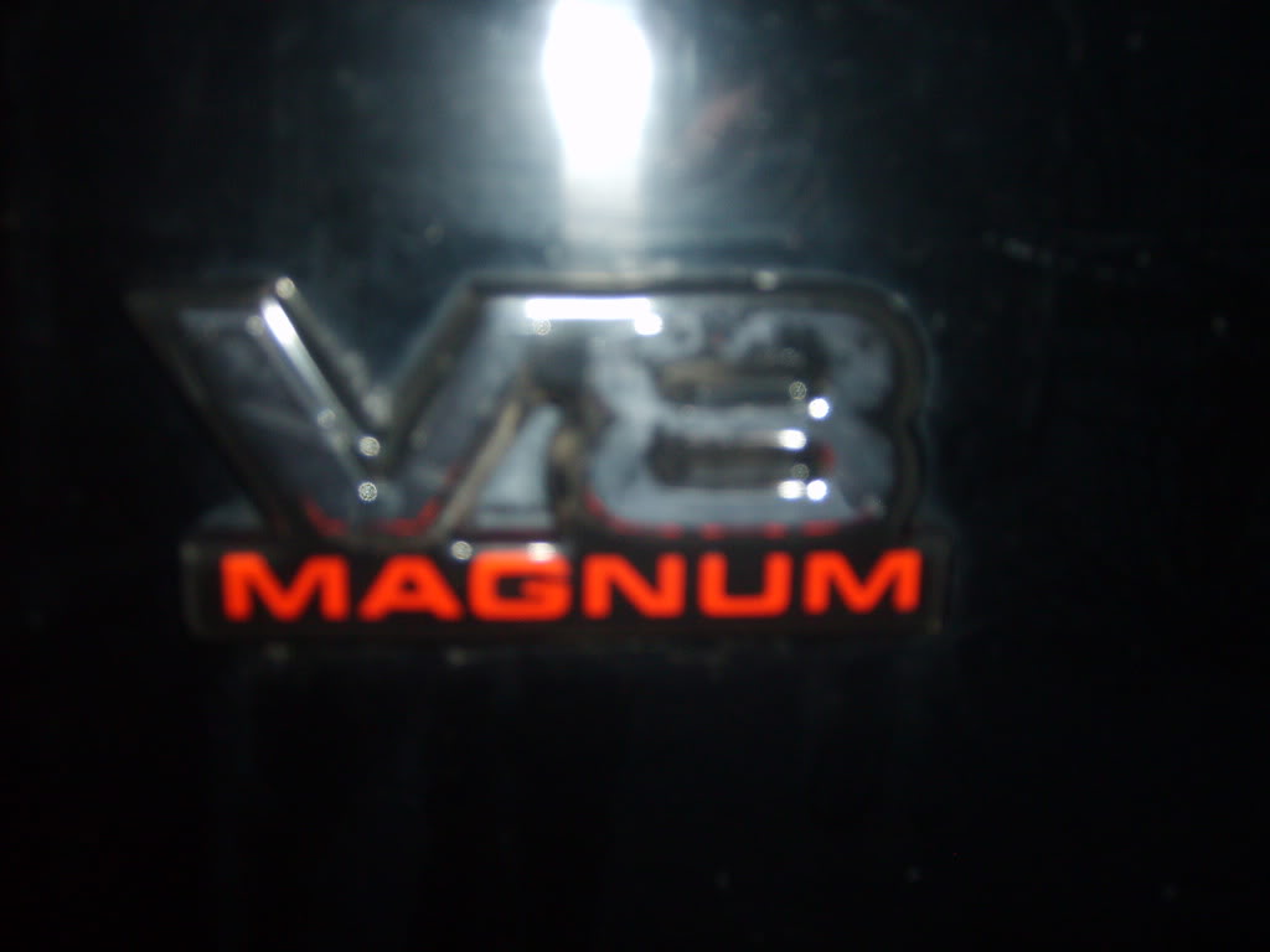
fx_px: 1284
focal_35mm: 35
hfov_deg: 52.6
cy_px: 476
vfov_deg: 40.7
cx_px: 635
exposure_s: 1/45
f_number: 2.8
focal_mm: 5.8
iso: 100
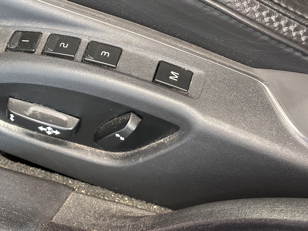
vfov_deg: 20.6
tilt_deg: -47.9
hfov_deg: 27.2
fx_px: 632
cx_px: 97
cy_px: 69
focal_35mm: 71
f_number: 1.78
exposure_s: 1/33
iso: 500
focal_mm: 6.86
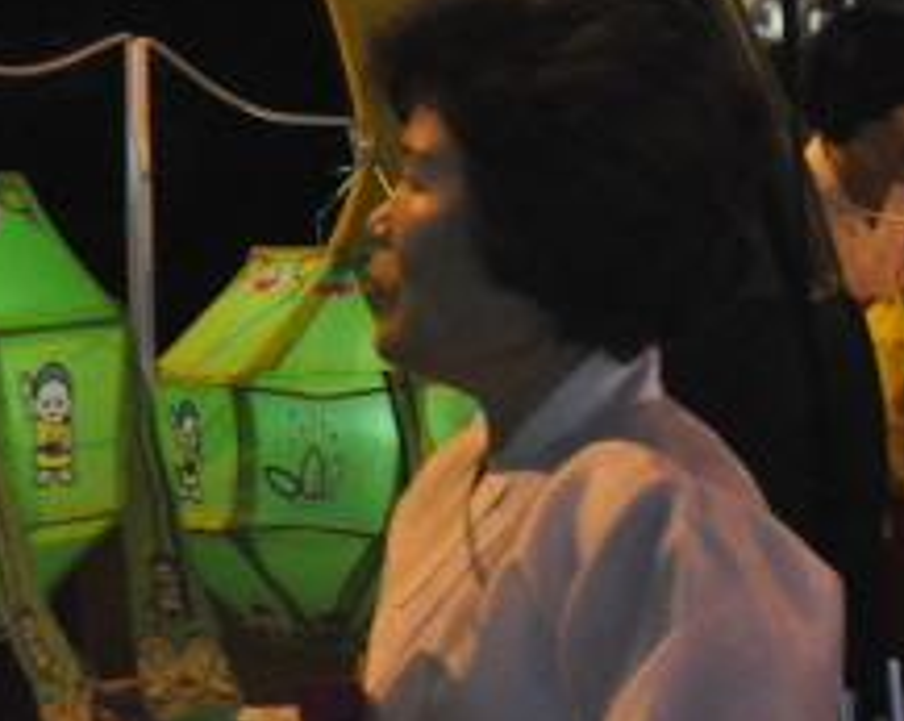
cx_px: 971
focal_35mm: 145
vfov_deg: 10.6
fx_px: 3885
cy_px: 256
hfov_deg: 13.0
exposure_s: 1/250
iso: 3200
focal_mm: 35
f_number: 4
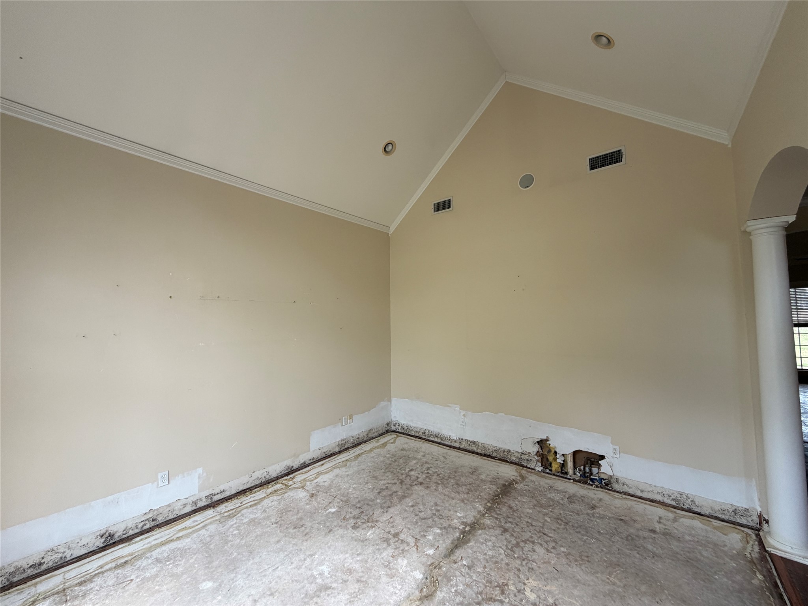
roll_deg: +0.0
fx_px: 327
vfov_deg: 85.7
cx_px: 404
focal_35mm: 14
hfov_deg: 102.1
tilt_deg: +2.9
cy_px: 303
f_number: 2.2
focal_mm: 2.22
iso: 125
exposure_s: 1/121
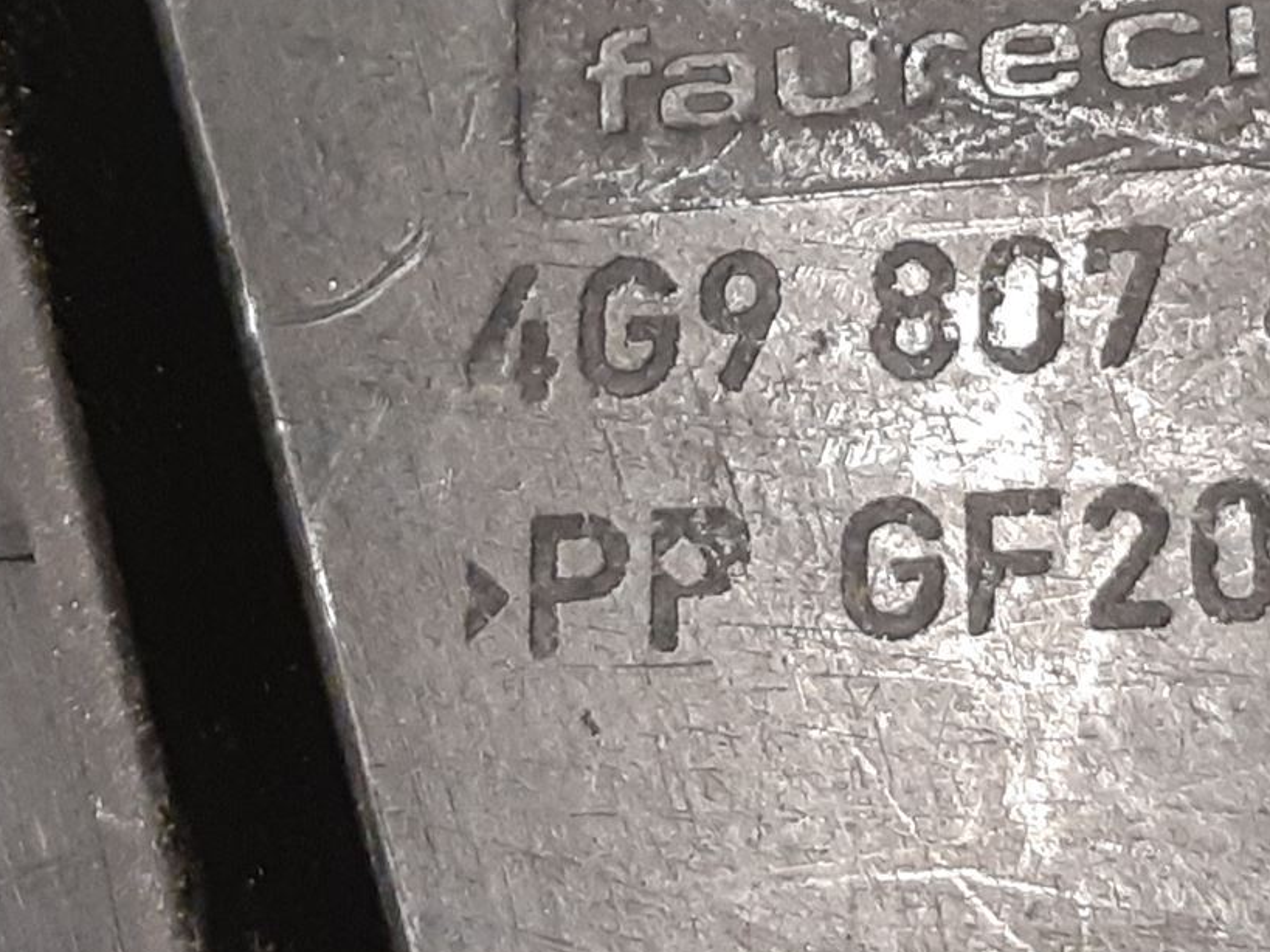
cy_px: 205
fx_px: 2384
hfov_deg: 29.7
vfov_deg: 22.3
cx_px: 825
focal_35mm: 65
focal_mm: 3.93
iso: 250
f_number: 1.7
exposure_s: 1/50
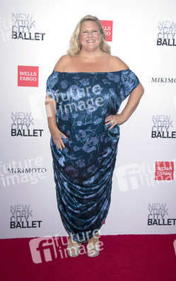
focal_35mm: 48
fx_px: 368
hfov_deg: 26.9
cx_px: 87
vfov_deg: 41.8
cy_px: 138
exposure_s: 1/200
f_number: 6.3
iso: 640
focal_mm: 46
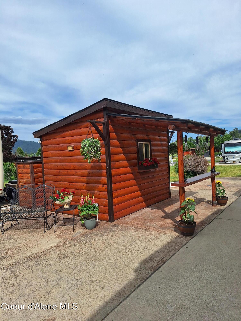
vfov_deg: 73.9
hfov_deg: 58.9
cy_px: 160
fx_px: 214
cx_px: 120
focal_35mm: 23
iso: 40
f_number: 1.8
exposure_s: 1/3155
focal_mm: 5.54
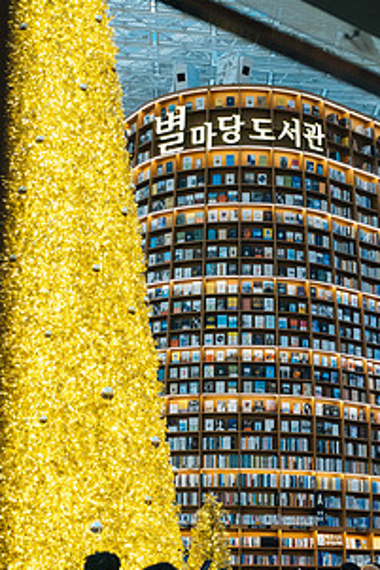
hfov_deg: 17.9
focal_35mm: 76
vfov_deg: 26.6
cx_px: 159
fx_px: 1205
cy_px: 345
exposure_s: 1/125
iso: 1250
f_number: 3.2
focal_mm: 34.2
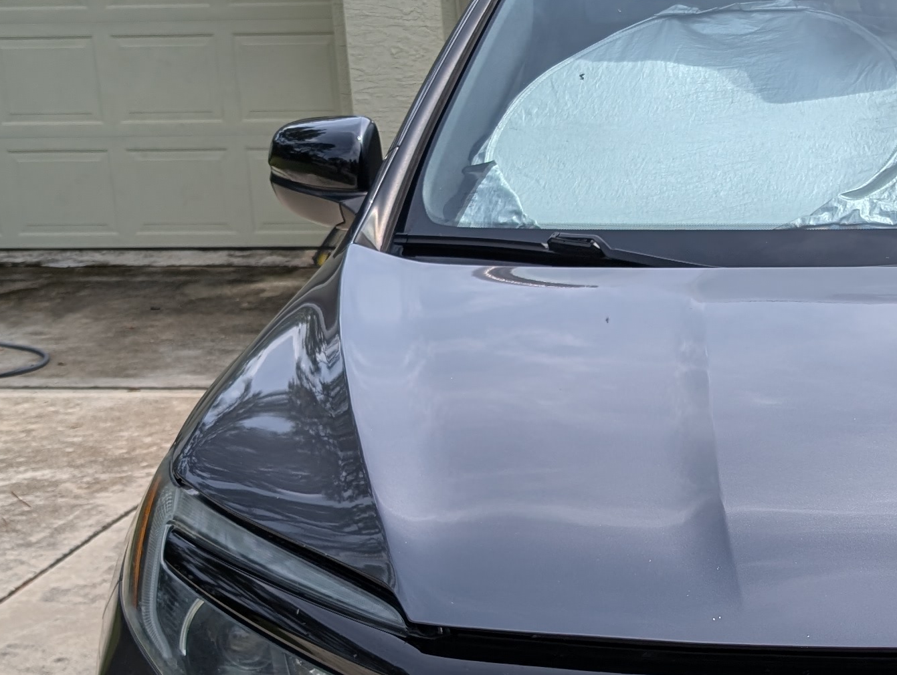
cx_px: 884
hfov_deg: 25.4
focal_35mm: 73
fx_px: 1895
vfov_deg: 20.1
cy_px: 462
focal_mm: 6.9
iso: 22
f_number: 1.68
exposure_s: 1/1497
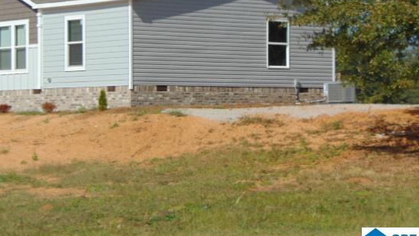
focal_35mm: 139
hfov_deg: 15.4
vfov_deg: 8.7
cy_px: 77
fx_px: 1544
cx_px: 207
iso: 80
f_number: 10.1
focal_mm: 19.4
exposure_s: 1/250
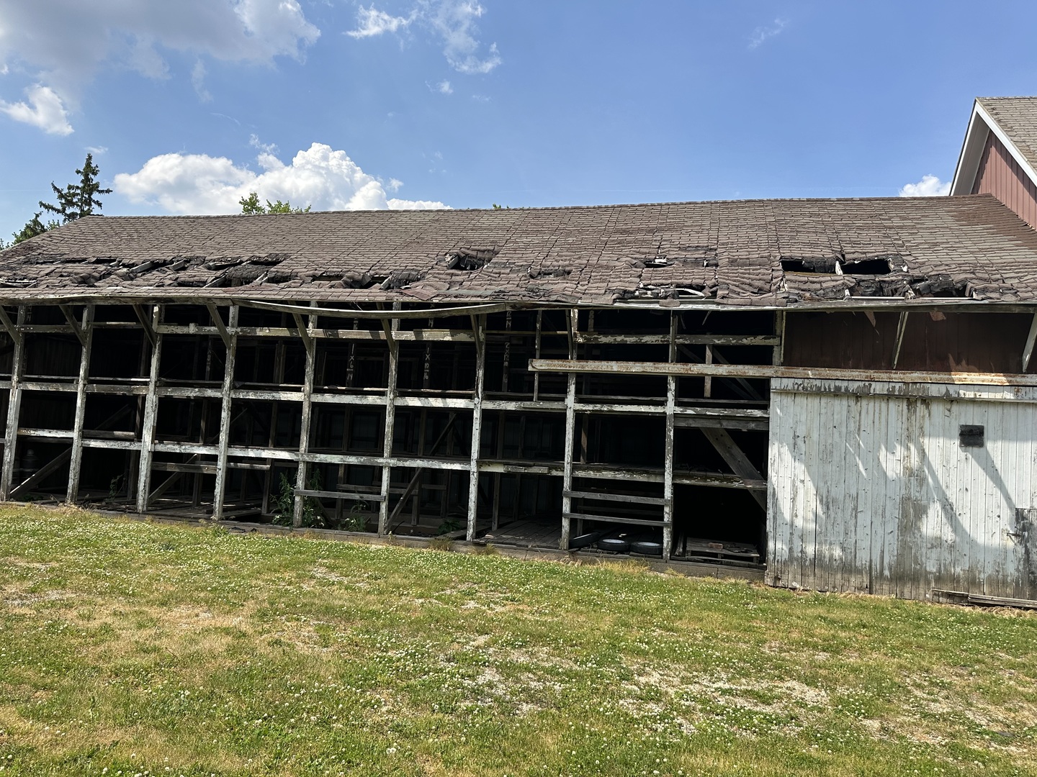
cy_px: 388
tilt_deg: +4.0
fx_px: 719
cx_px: 518
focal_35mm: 24
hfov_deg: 71.6
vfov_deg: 56.8
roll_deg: -2.8
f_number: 1.78
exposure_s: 1/3717
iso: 80
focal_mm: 6.86
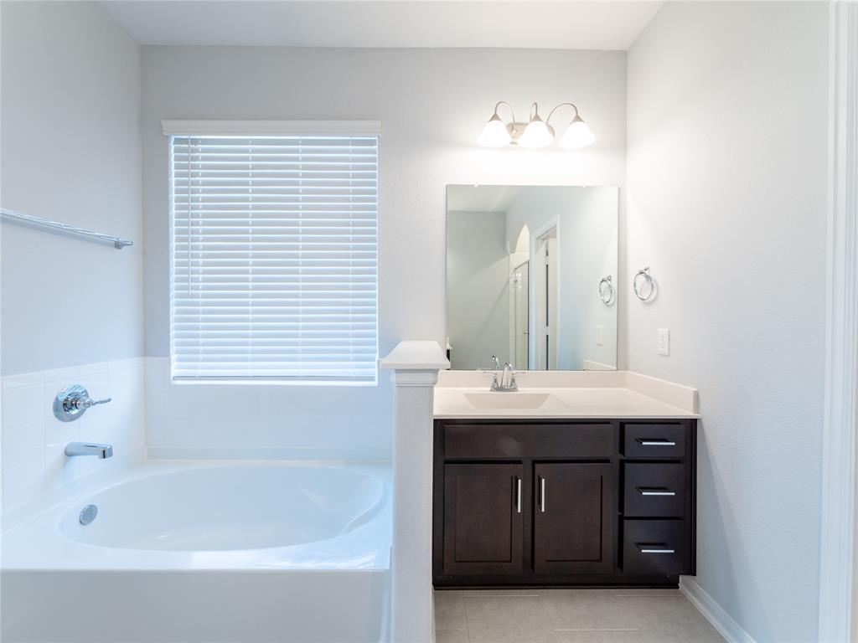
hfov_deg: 102.1
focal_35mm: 14
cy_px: 322
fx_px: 347
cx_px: 429
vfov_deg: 85.7
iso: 200
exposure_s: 1/6
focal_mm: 7
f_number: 8
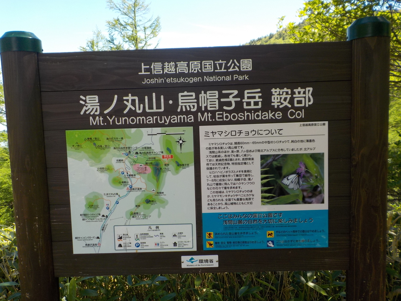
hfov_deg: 60.0
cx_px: 200
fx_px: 348
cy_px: 150
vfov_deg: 46.8
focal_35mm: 30
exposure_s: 1/400
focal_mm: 4.1
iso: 125
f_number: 3.3
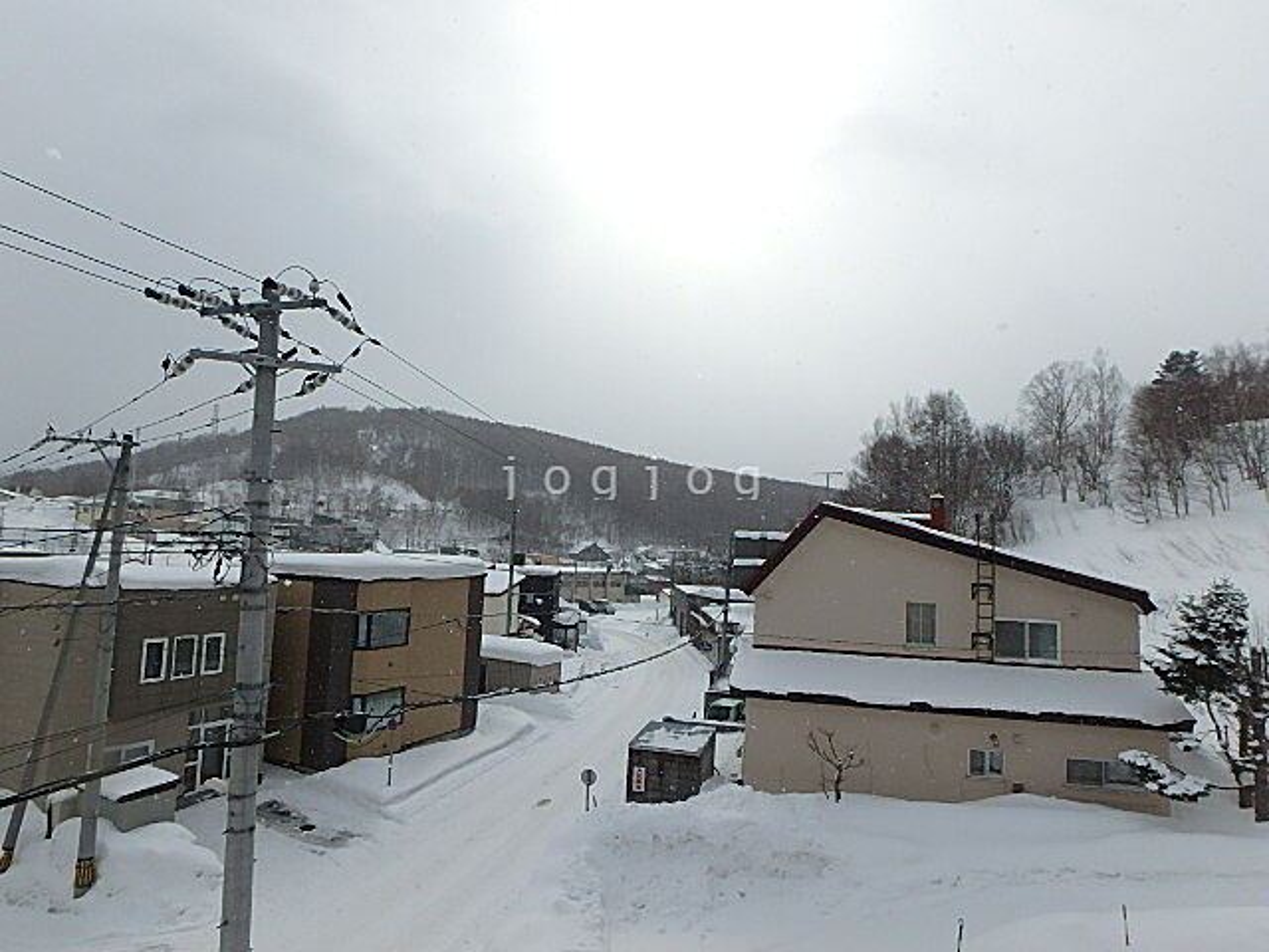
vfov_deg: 63.4
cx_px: 634
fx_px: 770
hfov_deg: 79.0
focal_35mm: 21
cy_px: 476
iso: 125
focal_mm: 3.7
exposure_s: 1/1250
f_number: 6
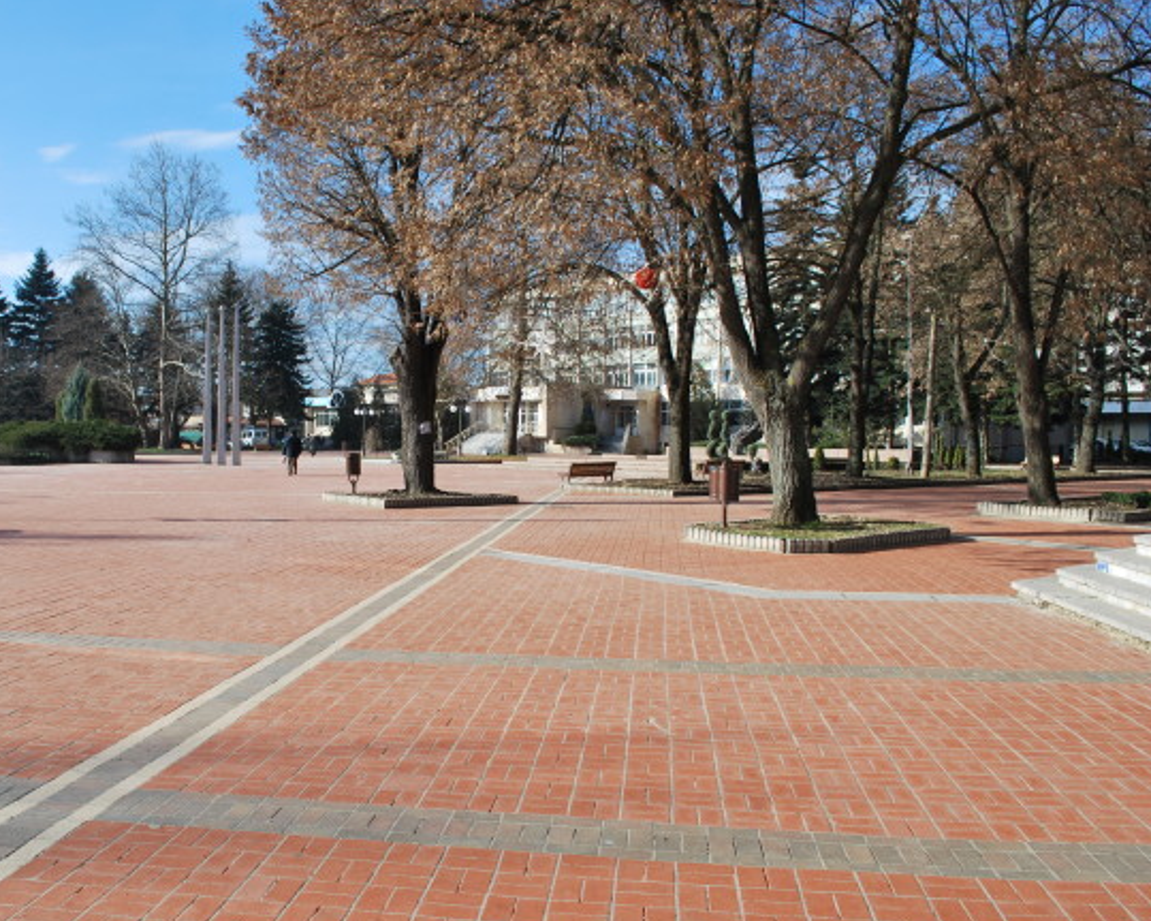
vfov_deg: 47.1
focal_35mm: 31
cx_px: 456
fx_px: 1056
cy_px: 463
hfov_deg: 56.7
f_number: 8
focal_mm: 18
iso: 100
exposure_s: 1/250
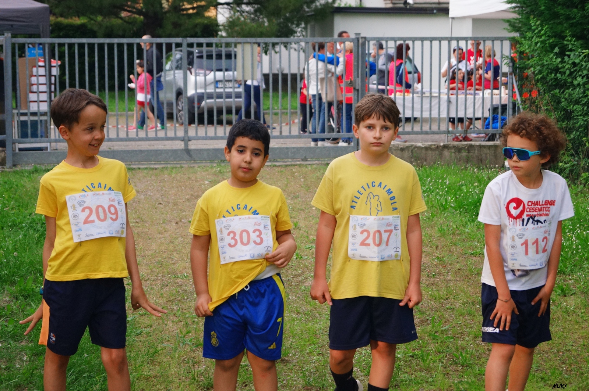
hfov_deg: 24.6
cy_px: 196
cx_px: 294
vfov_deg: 16.5
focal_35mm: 82
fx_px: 1349
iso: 1600
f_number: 5.6
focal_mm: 55
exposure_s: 1/320
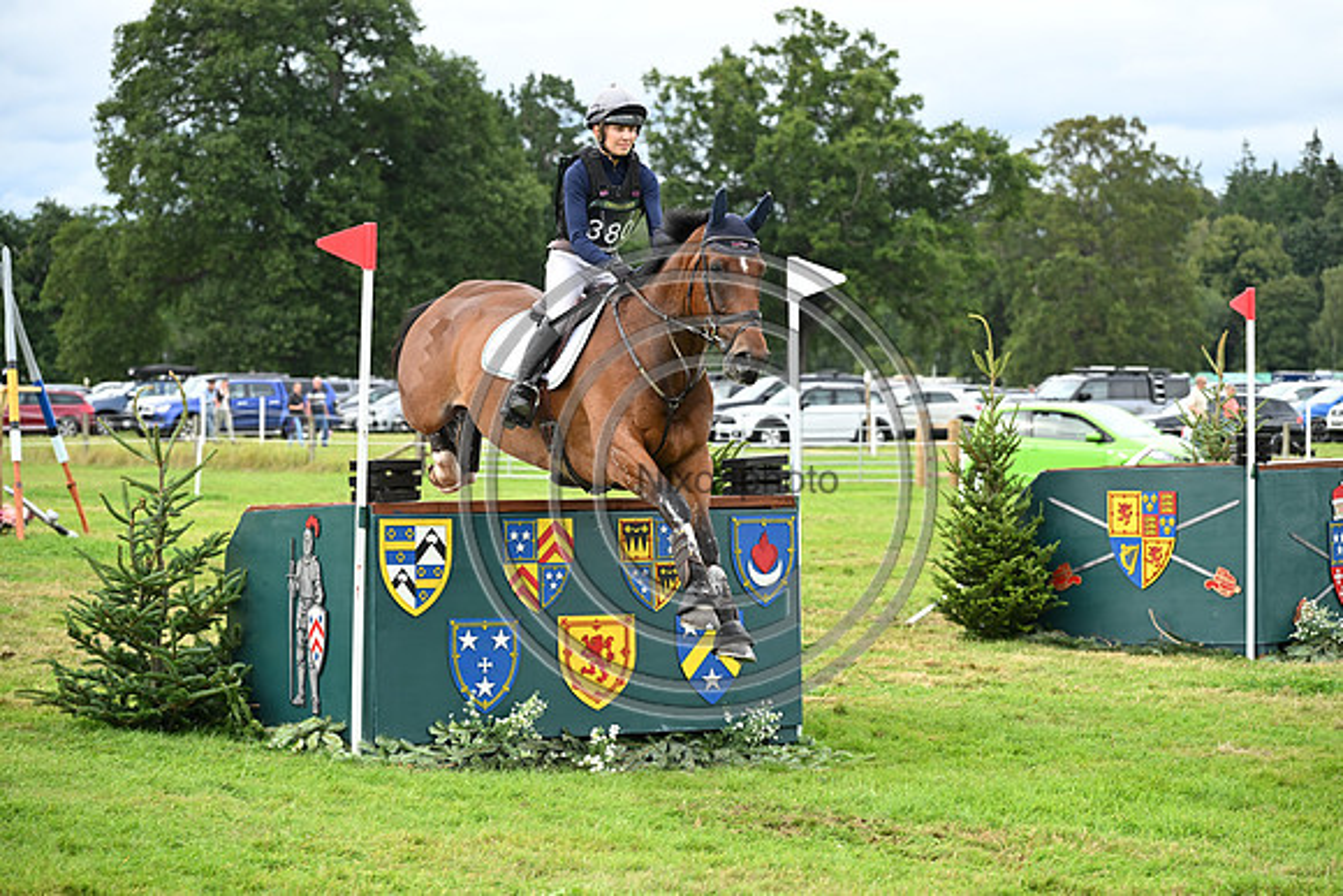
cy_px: 448
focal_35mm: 96
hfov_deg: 21.2
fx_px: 3582
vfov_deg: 14.3
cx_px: 672
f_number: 4.5
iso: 1000
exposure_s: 1/1250
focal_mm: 96
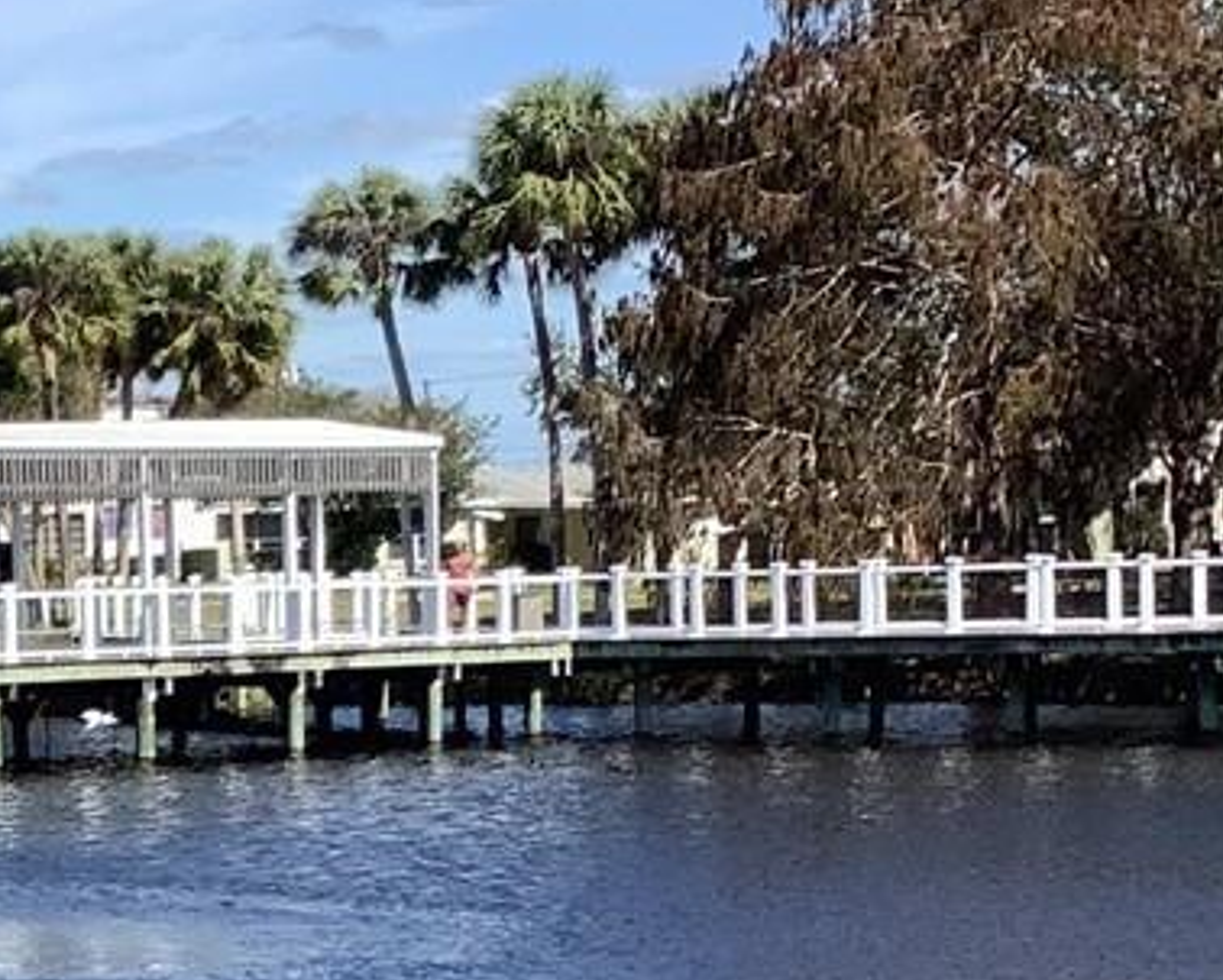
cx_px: -194
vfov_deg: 12.0
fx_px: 4637
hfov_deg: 14.6
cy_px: 886
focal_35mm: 128
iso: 25
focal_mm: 3.3
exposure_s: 1/1199
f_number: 2.4
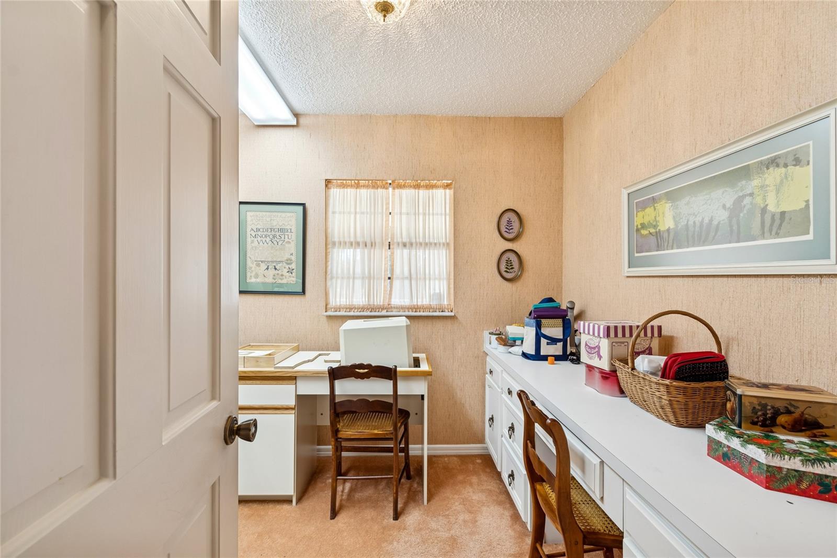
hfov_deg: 100.4
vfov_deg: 77.3
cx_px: 418
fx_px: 349
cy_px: 279
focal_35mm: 15
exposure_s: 1/2.5
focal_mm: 10
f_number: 7.1
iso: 100
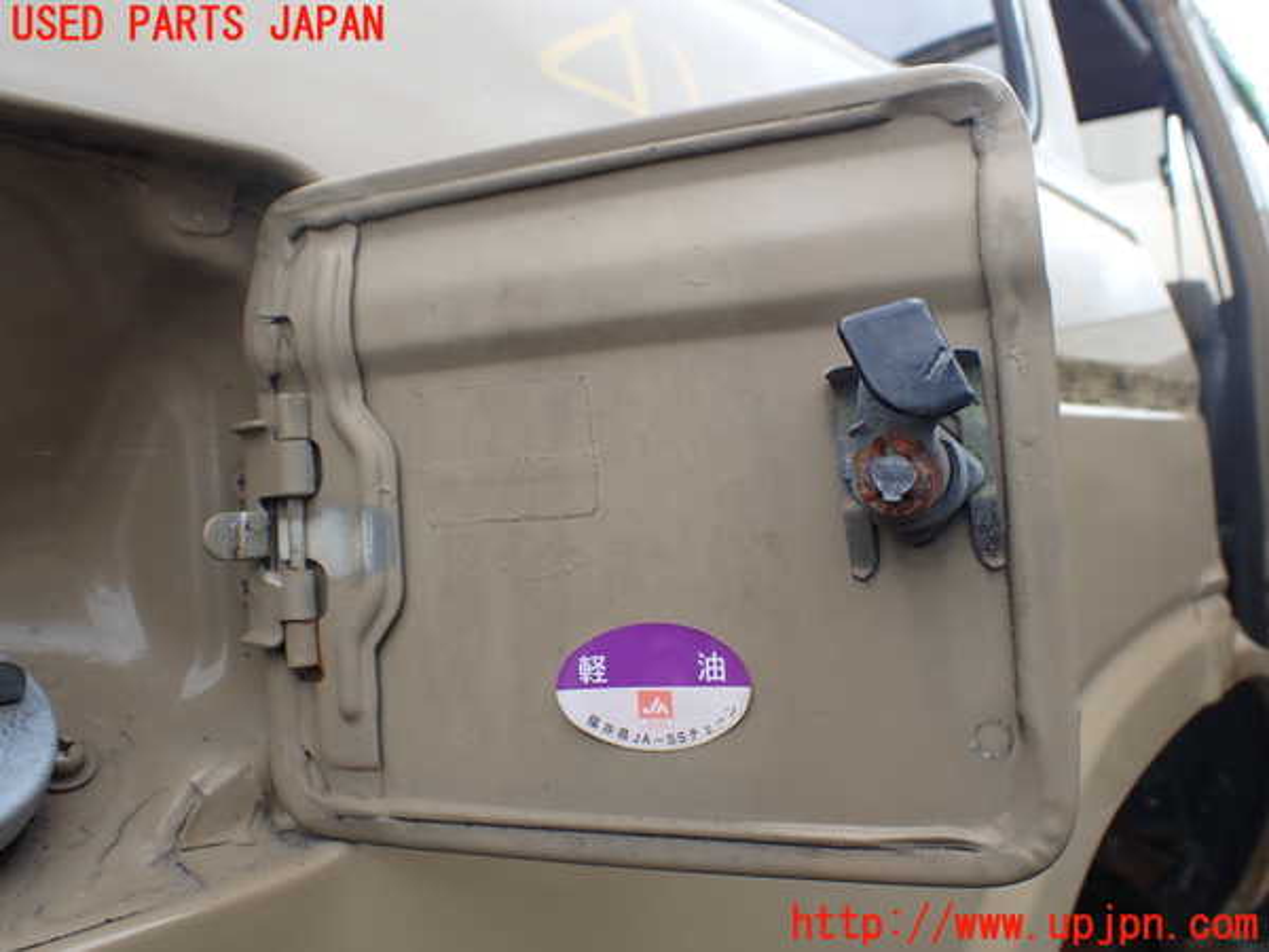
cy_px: 476
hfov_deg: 60.0
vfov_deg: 46.8
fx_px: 1100
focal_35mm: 30
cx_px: 634
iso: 100
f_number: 3.2
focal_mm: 5.4
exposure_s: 1/320
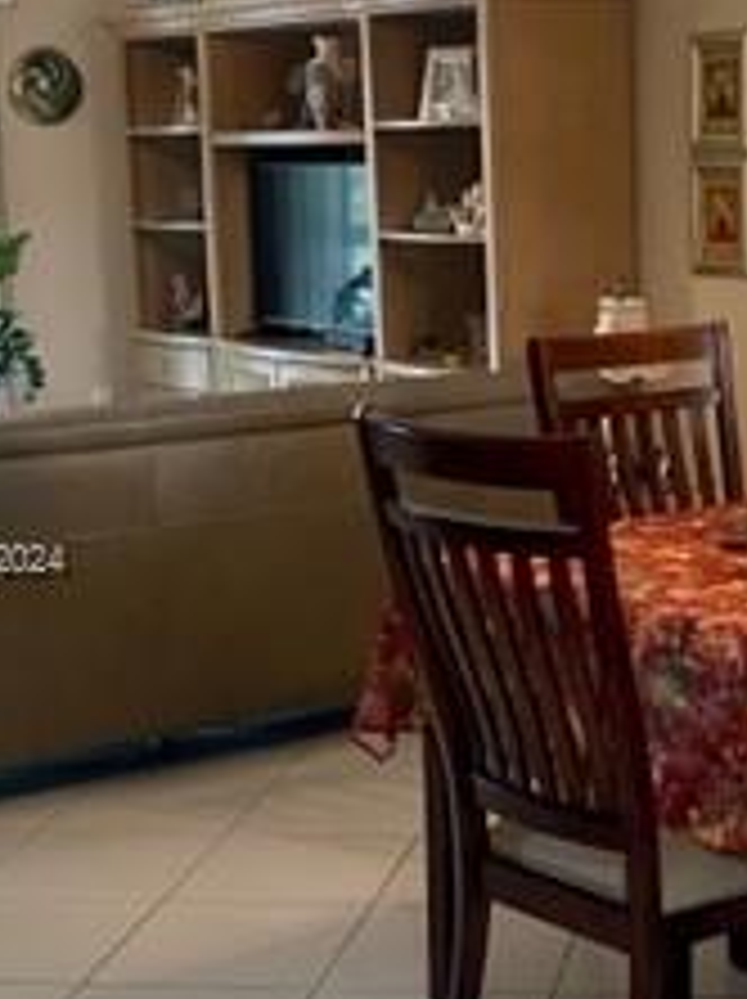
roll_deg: +0.4
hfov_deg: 19.3
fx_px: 2162
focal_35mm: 75
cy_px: 562
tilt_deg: -11.8
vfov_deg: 26.0
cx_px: 630
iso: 200
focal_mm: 5.1
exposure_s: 1/60
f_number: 1.6
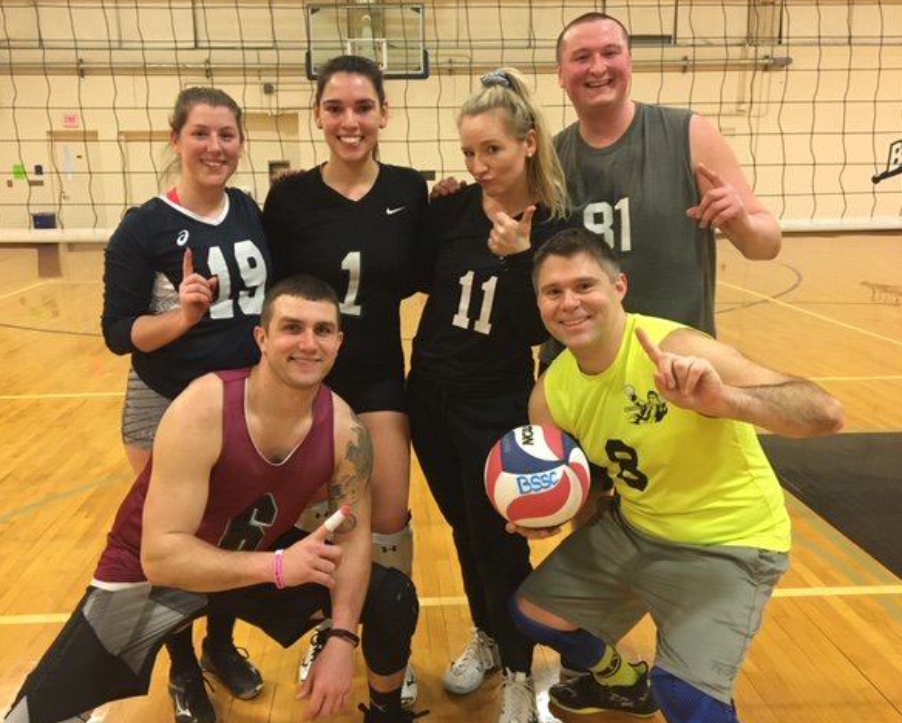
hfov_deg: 57.1
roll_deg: +1.2
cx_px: 412
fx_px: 828
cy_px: 357
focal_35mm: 31
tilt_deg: -13.1
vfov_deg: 47.2
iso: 200
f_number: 2.2
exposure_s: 1/24
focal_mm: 4.15
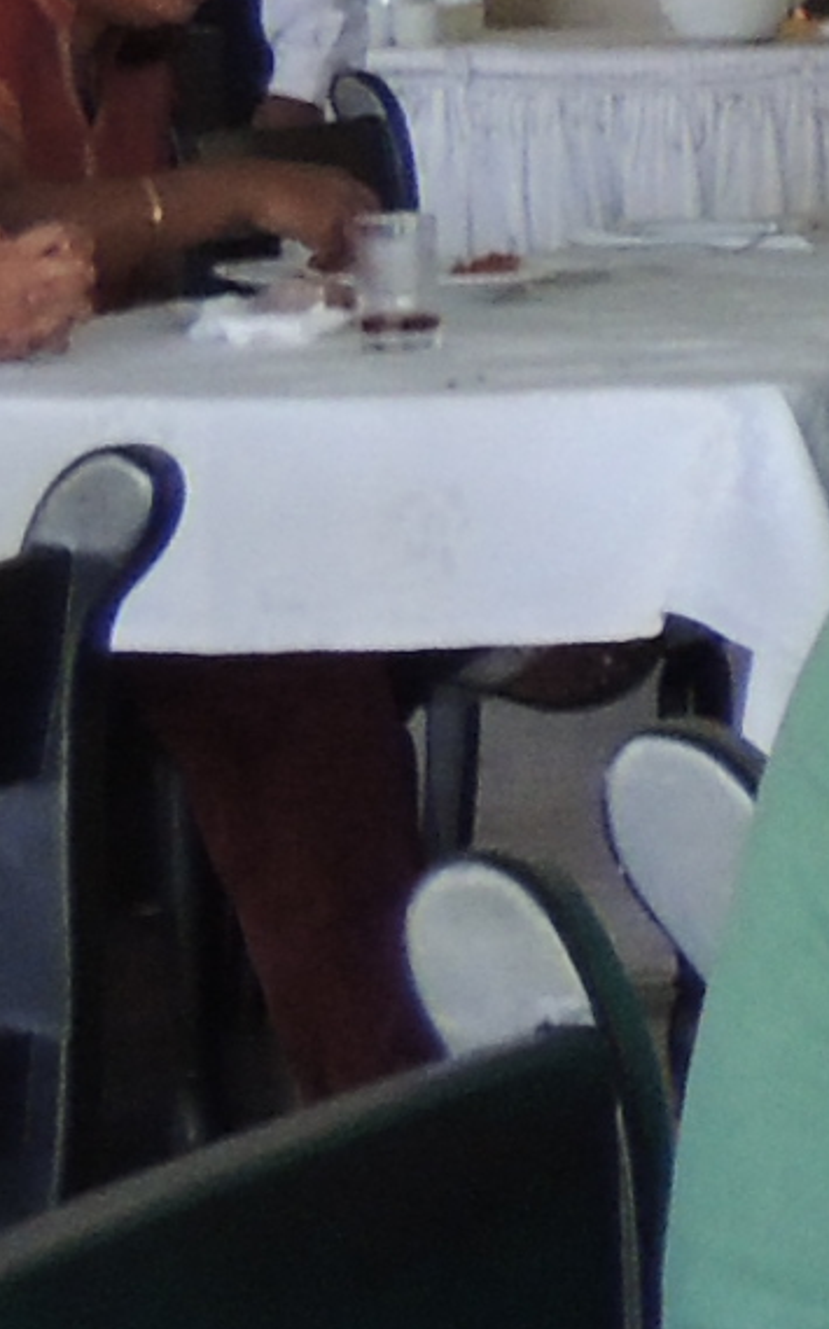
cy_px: 107
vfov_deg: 9.8
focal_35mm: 213
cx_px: 3755
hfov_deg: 5.2
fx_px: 7709
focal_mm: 6.2
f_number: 3.3
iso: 400
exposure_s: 1/40
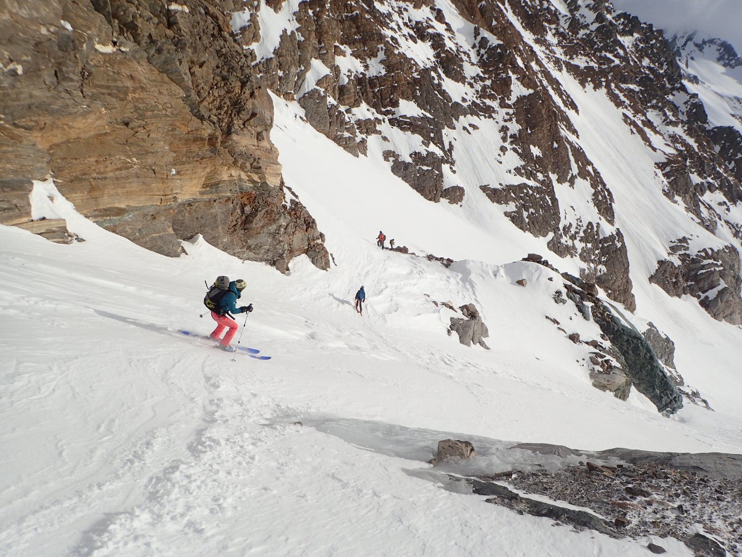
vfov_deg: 54.9
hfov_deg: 69.4
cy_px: 278
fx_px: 536
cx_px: 371
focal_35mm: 25
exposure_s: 1/500
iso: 100
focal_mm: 4.5
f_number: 8
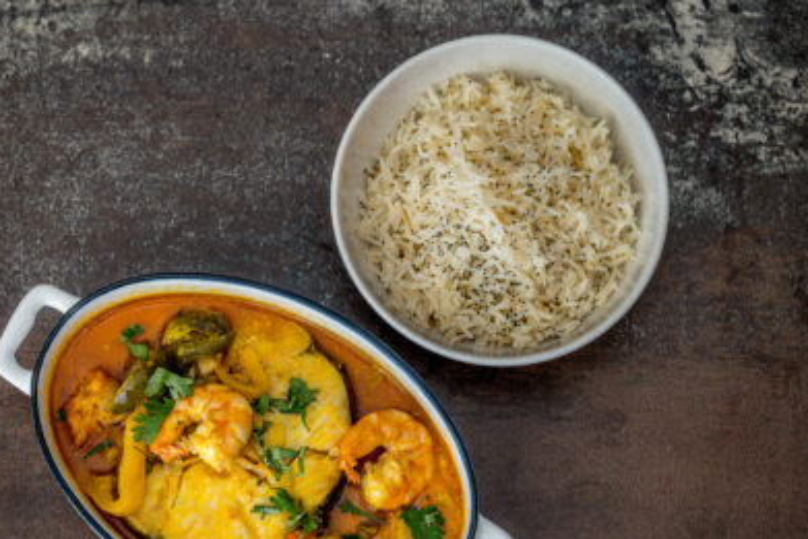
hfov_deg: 17.8
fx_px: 2582
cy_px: 325
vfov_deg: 11.9
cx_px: 364
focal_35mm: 115
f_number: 3.5
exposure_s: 1/160
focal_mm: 90
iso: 1600
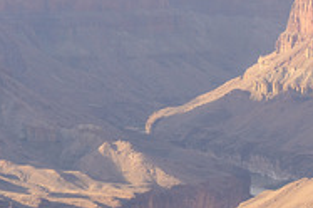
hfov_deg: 3.6
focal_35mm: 579
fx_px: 5025
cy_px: 190
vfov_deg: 2.4
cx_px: 129
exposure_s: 1/100
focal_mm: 180
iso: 100
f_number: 14
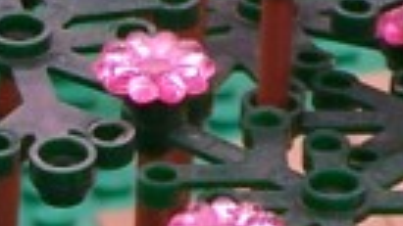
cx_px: -438
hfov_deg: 1.6
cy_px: 1054
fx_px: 14744
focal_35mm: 1380
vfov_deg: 0.9
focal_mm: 28
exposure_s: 1/2
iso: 80
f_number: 3.2
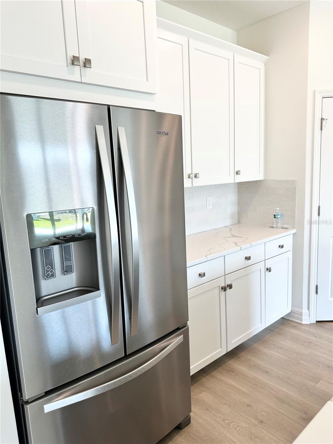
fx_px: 308
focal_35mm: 24
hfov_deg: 56.8
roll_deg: +2.4
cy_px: 222
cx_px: 166
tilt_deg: -7.8
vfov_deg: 71.6
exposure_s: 1/134
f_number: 1.78
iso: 64
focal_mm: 6.86
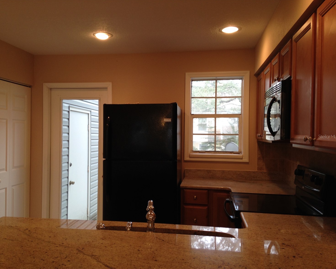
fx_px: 348
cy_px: 136
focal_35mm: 35
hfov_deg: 51.5
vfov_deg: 42.2
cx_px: 157
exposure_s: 1/30
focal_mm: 4.12
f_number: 2.4
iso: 50
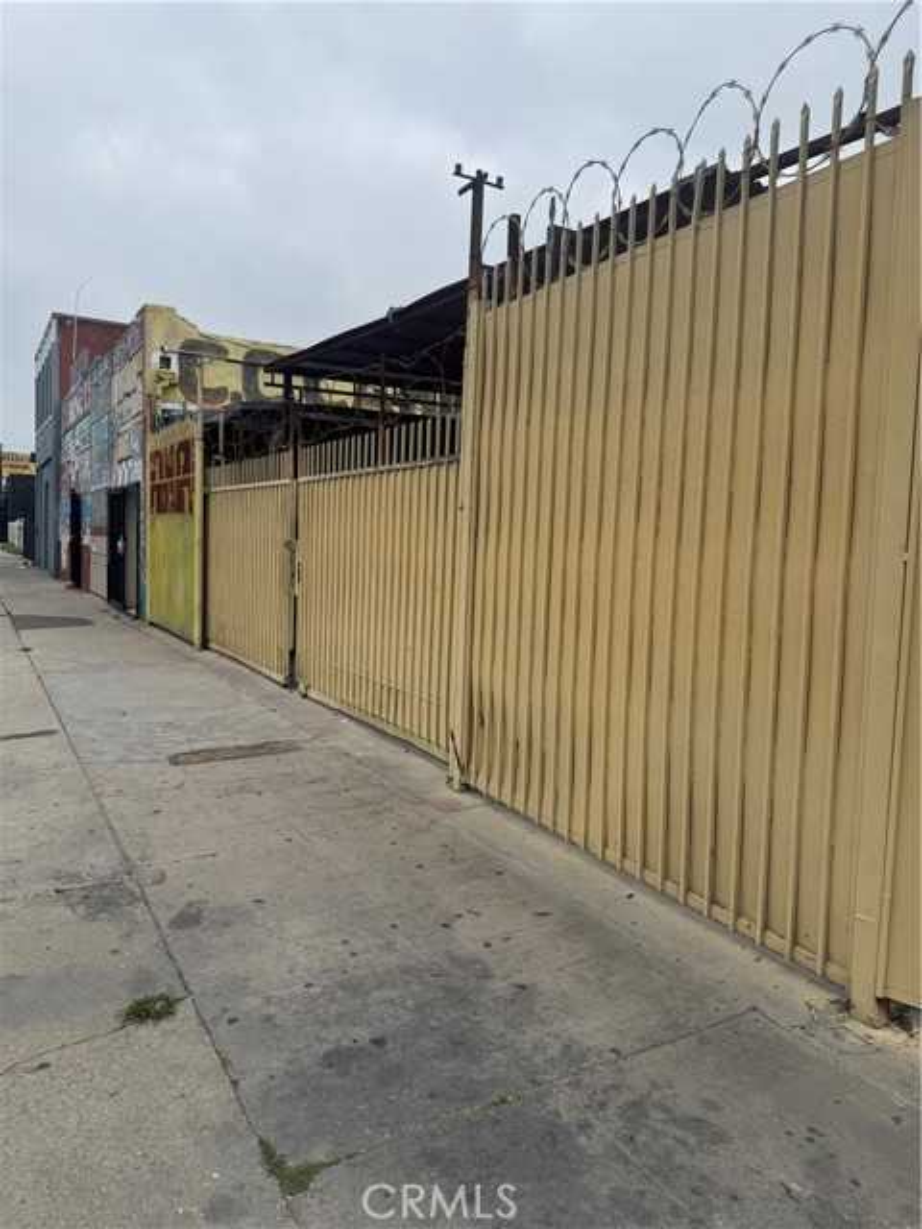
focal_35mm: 24
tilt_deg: -3.7
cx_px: 461
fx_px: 852
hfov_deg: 56.8
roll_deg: -2.2
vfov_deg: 71.6
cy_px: 614
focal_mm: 6.76
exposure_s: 1/7353
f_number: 1.78
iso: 80
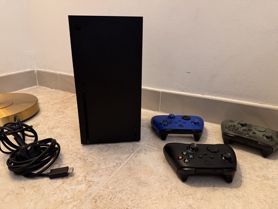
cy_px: 104
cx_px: 139
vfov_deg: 56.8
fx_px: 193
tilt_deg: -21.0
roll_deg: +0.3
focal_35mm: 24
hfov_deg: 71.6
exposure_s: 1/46
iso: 800
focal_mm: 6.76
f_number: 1.78
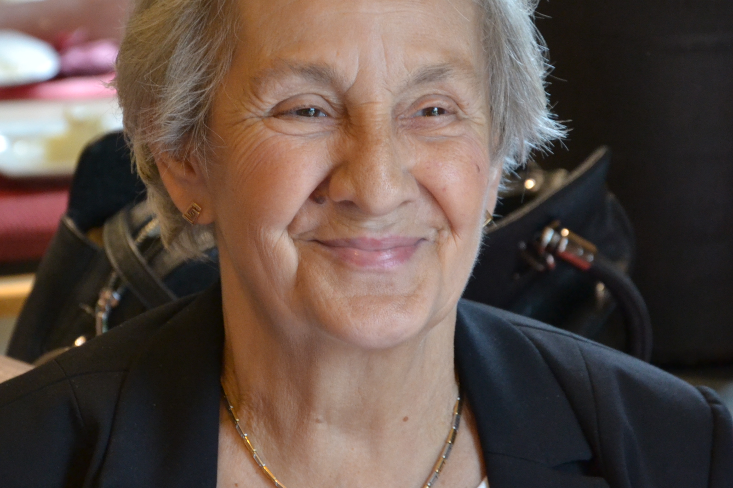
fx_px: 4635
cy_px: 182
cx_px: 338
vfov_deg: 6.0
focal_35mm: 228
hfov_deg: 9.0
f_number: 5.6
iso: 1800
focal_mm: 105
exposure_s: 1/60
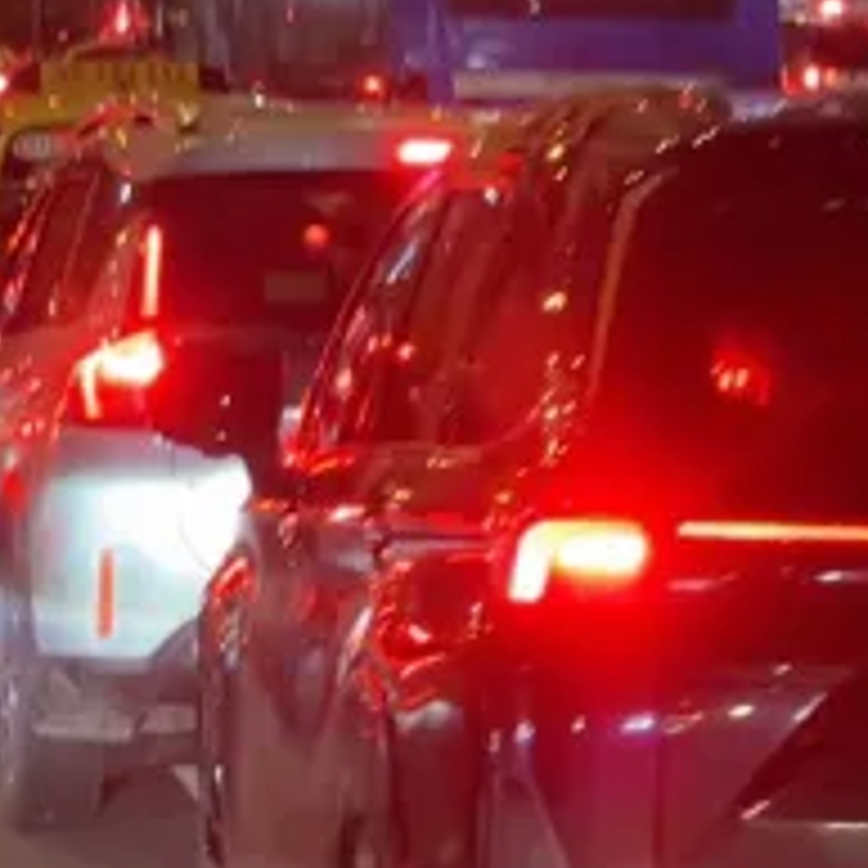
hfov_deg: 8.5
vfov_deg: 8.5
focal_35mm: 205
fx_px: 5816
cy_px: 20
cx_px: 346
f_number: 2.2
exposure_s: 1/42
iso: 500
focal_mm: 7.5
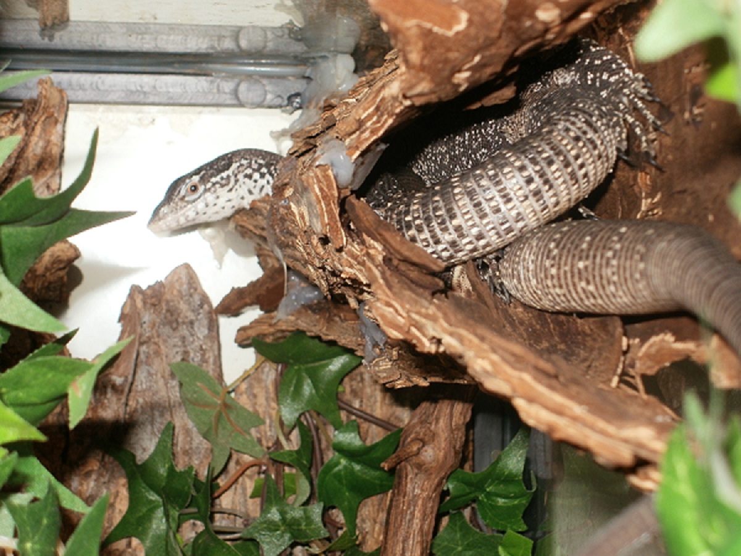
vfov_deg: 18.2
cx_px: 370
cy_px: 278
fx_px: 1734
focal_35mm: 81
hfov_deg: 24.1
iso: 100
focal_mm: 14.2
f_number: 4.8
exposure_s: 1/50
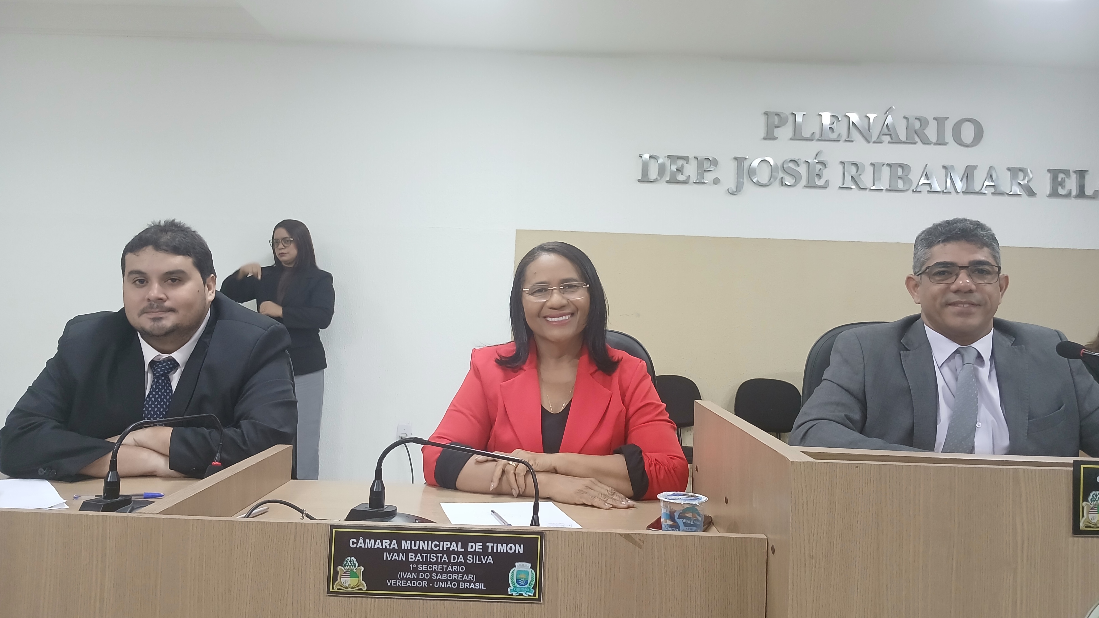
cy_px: 269
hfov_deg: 66.1
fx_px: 845
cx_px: 559
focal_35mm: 29
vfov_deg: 40.1
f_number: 1.8
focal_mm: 3.98
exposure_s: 1/60
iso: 250
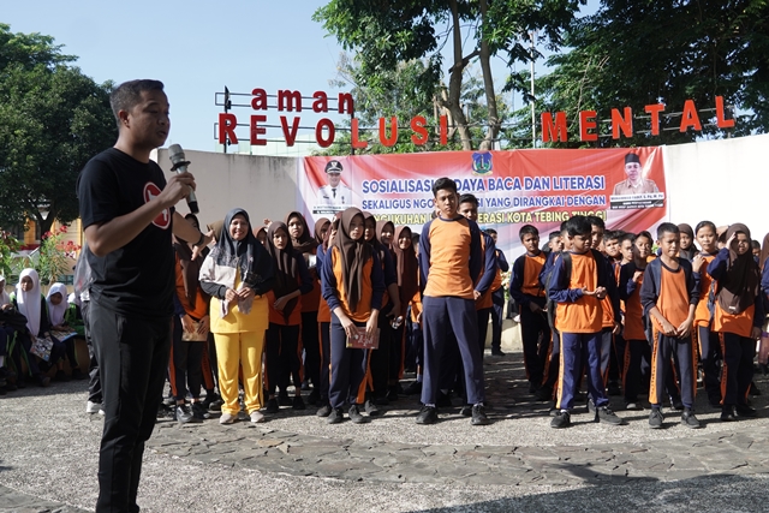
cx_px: 384
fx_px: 769
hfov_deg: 53.1
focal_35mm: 36
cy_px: 256
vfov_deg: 36.9
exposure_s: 1/1600
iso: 320
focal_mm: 24
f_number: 4
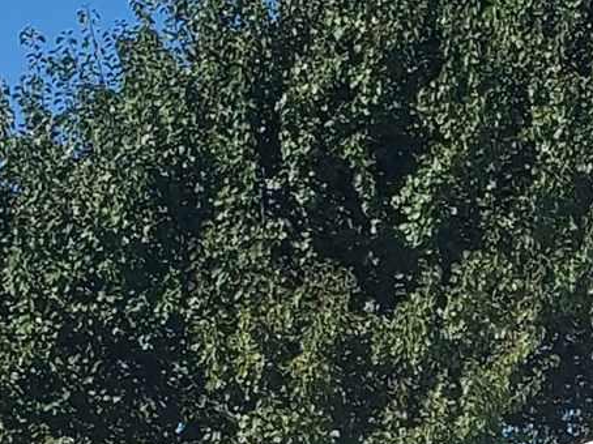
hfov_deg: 10.9
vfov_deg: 8.2
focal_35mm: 176
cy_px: 772
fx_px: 3013
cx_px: 846
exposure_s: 1/2562
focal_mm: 4.3
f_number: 2.4
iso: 50
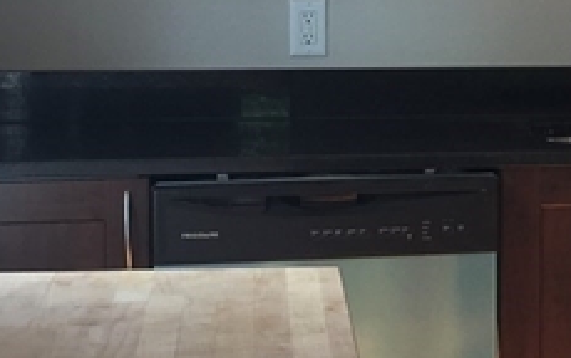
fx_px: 2133
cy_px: 50
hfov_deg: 14.3
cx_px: 842
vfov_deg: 9.5
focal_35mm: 137
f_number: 2.2
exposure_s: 1/40
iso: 32
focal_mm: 4.15
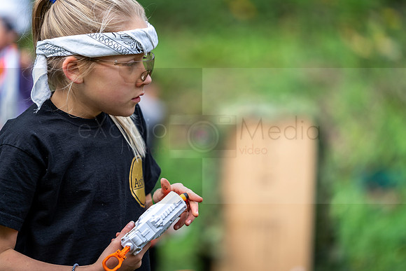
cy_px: 136
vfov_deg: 6.9
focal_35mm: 200
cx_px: 203
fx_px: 2256
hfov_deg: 10.3
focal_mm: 200
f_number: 2.8
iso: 100
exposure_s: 1/250
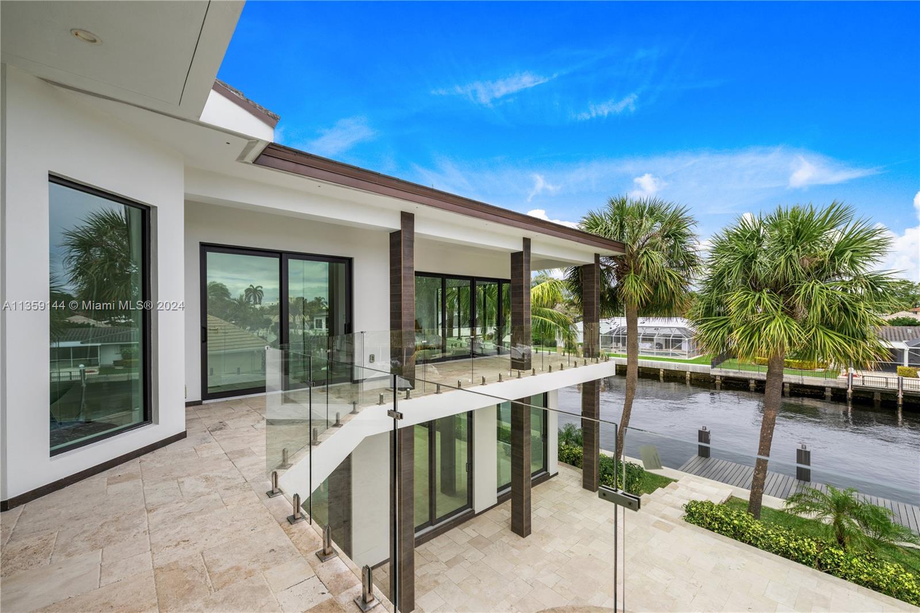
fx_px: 358
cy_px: 306
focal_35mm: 14
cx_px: 460
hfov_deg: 104.3
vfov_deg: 81.2
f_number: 6.3
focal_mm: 14
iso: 250
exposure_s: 1/400
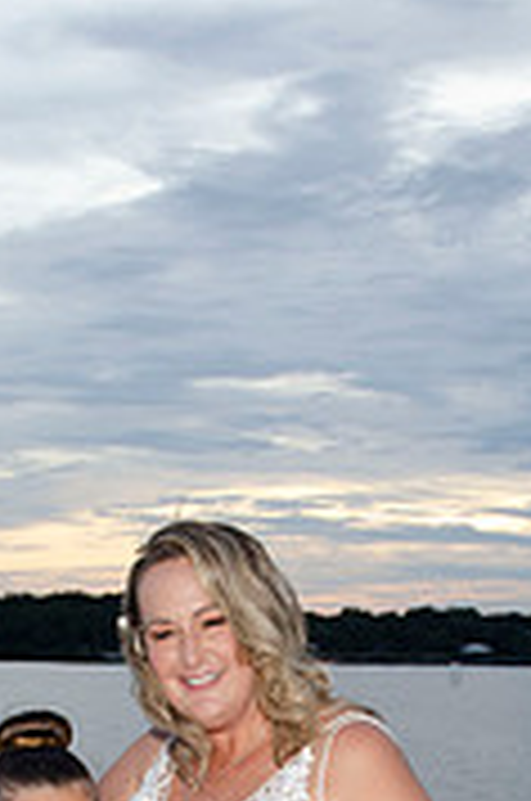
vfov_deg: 20.7
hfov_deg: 15.0
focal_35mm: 91
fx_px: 2021
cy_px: 1008
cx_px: 216
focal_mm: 24
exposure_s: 1/100
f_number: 5.6
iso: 200
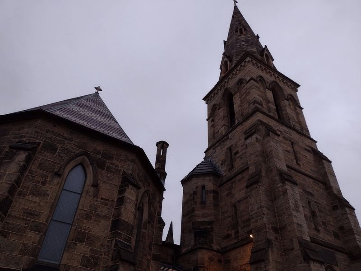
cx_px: 180
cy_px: 136
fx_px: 282
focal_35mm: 27
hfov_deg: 65.3
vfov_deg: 51.4
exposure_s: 1/40
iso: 143
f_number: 1.7
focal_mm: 4.71
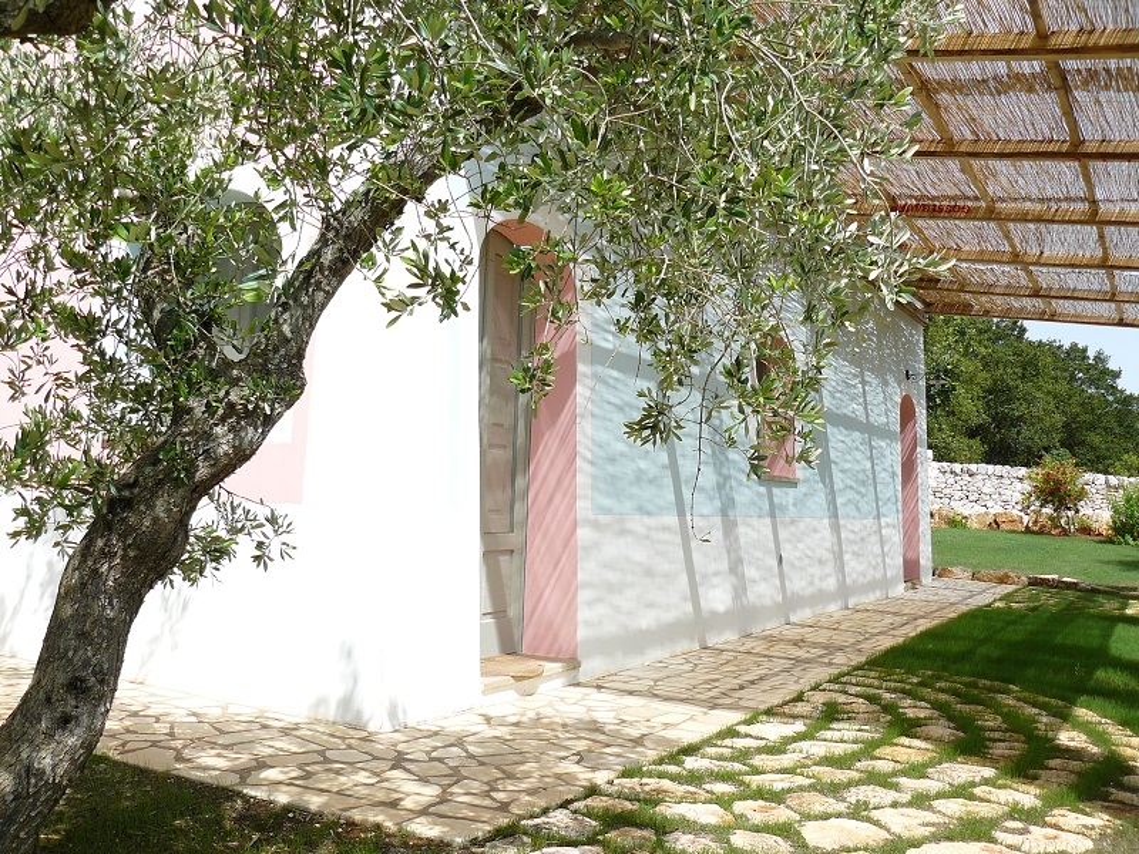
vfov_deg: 39.7
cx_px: 570
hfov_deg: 51.4
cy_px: 427
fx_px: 1185
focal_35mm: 36
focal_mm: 6
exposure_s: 1/1000
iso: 100
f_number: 2.8
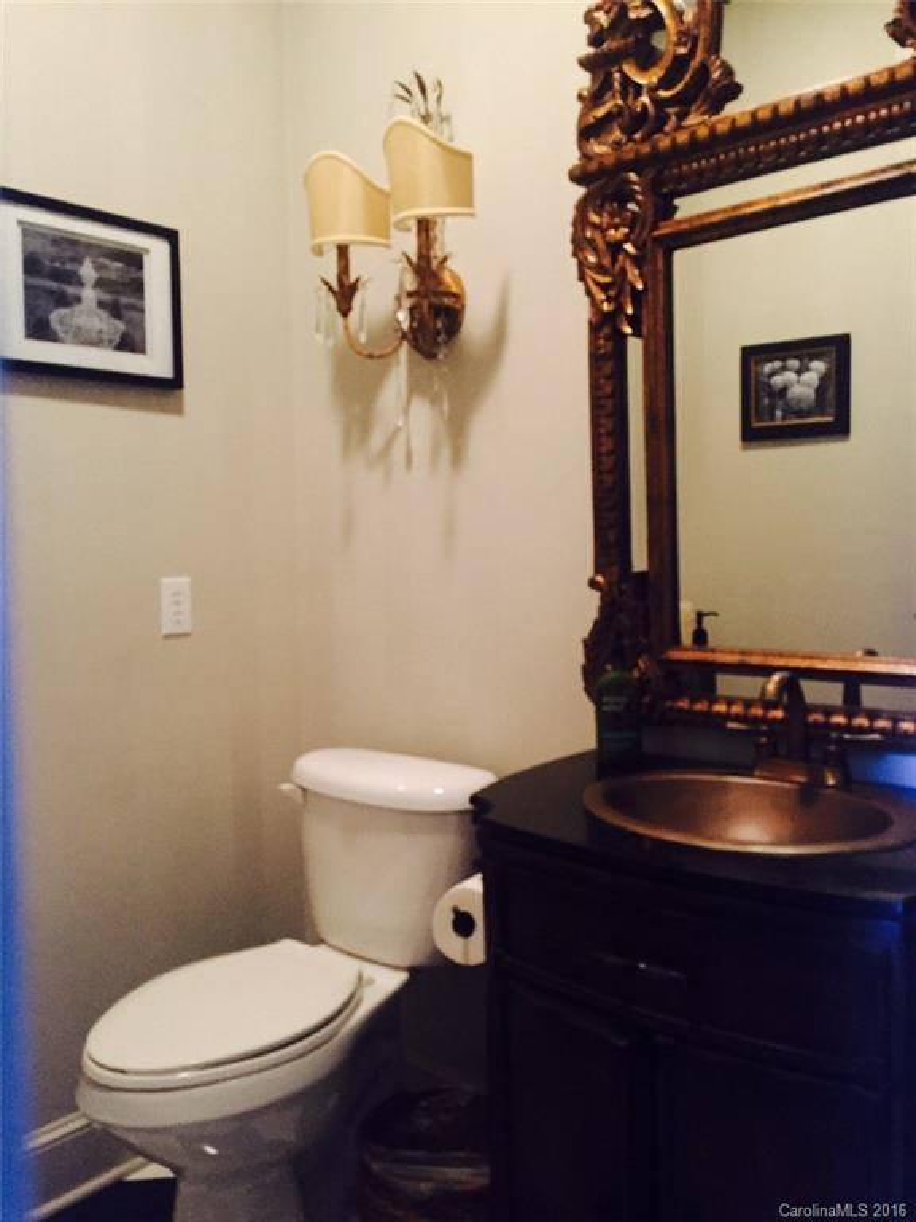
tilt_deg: -1.5
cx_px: 458
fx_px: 1023
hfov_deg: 48.2
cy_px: 611
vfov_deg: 61.7
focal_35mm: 29
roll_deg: +1.1
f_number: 2.2
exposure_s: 1/15
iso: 500
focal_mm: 4.15
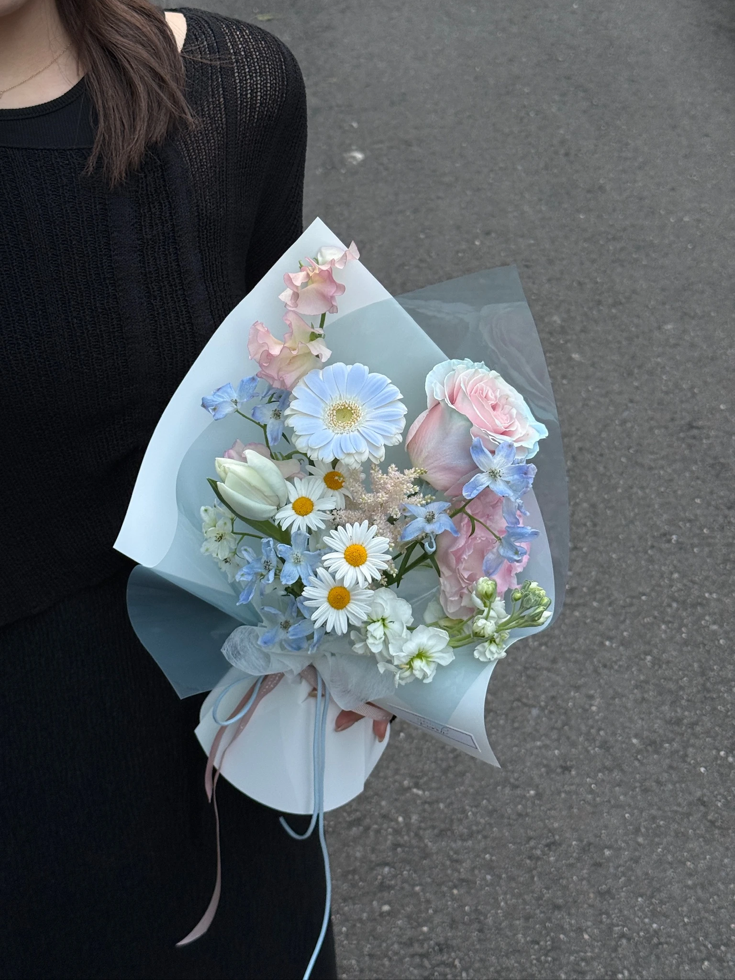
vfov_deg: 39.7
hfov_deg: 30.3
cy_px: 490
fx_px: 1359
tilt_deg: -35.2
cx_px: 368
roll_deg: -2.8
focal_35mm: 48
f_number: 1.78
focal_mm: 6.76
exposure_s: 1/92
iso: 80
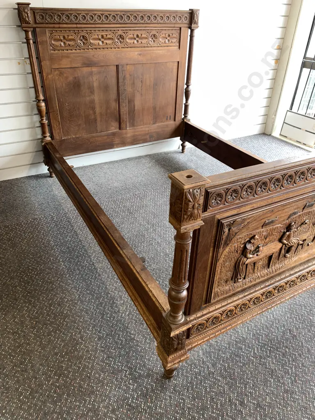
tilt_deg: -32.0
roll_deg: -2.4
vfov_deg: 67.3
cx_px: 158
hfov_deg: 53.1
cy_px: 210
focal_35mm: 26
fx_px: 315
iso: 64
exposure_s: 1/50
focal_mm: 4.25
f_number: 1.8
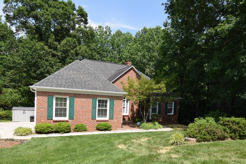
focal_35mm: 27
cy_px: 108
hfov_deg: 67.7
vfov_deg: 47.7
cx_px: 139
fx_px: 182
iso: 100
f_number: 8
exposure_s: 1/200
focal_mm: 13
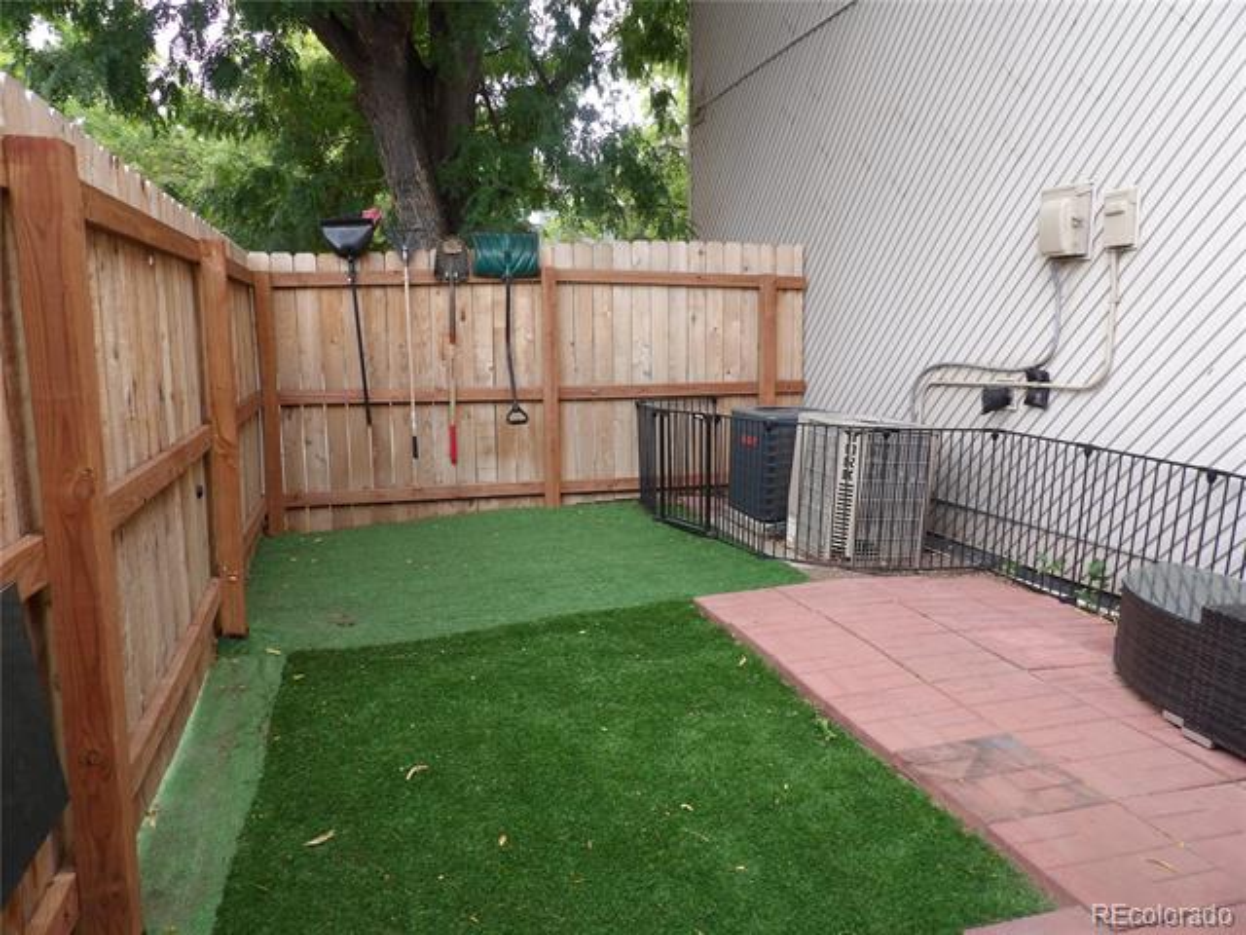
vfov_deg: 56.8
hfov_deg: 71.6
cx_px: 623
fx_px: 864
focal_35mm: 24
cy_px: 468
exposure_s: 1/33
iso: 132
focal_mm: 4.3
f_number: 3.2
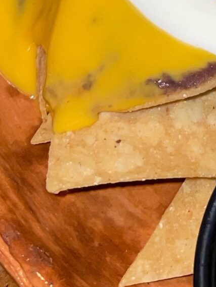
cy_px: -247
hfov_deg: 11.7
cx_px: 388
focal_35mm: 117
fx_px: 973
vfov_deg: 14.5
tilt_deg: -62.3
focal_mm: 4.2
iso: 40
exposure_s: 1/60
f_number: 1.6
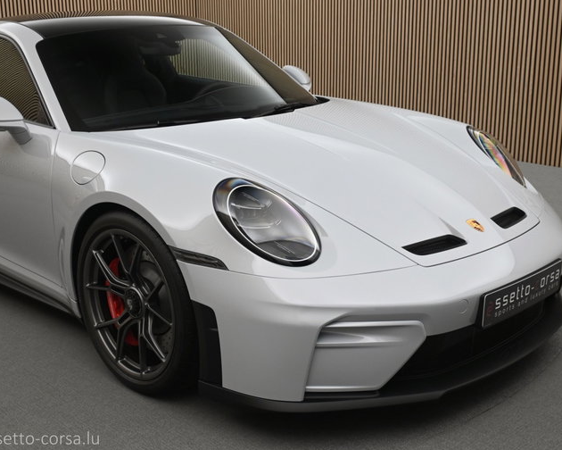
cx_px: 281
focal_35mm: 48
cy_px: 225
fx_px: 798
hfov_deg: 38.8
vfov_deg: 31.5
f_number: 4.5
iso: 450
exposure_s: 1/50
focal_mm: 28
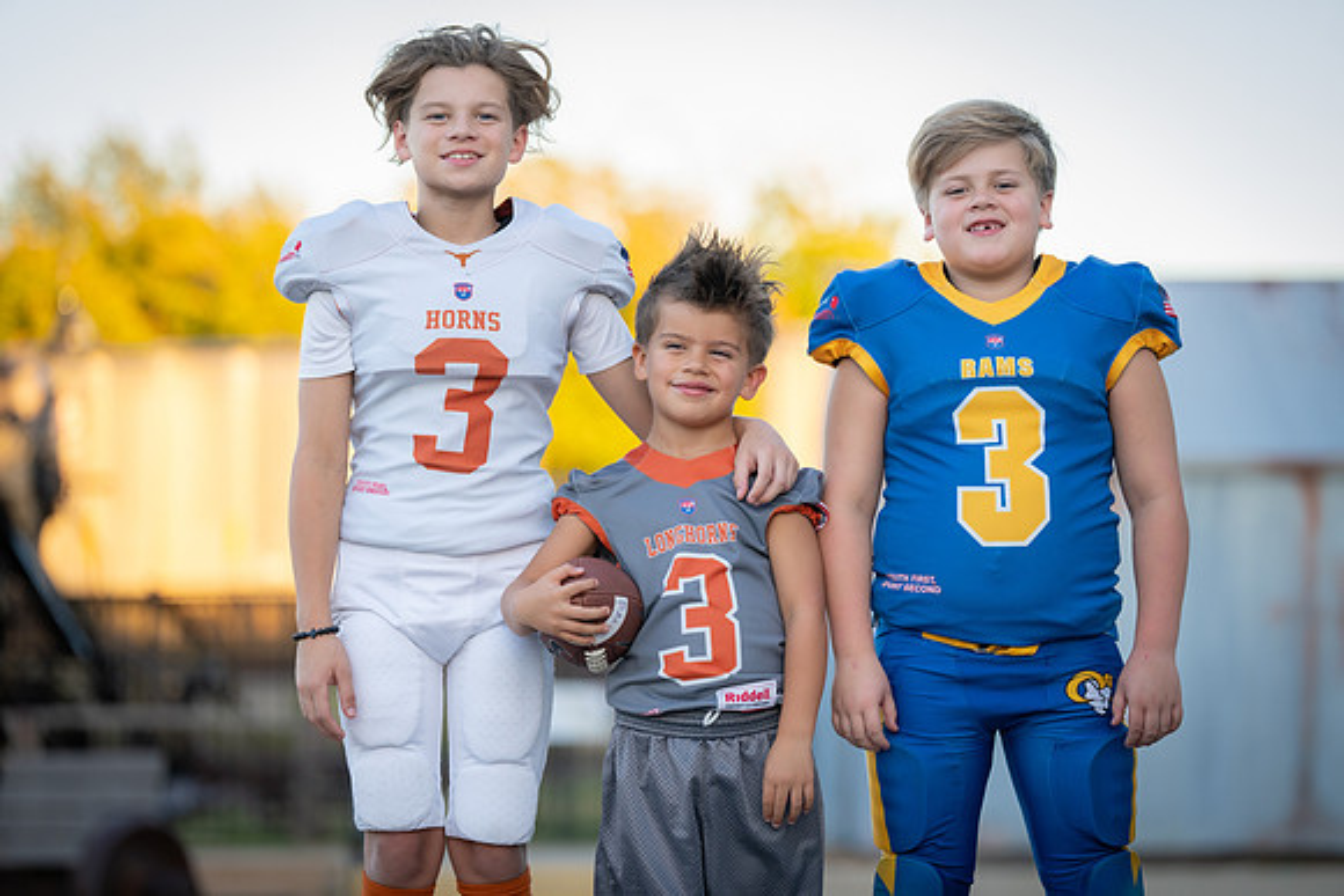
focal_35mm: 135
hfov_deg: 15.2
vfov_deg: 10.2
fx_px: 5041
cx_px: 672
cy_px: 448
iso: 250
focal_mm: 135
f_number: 2.8
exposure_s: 1/320
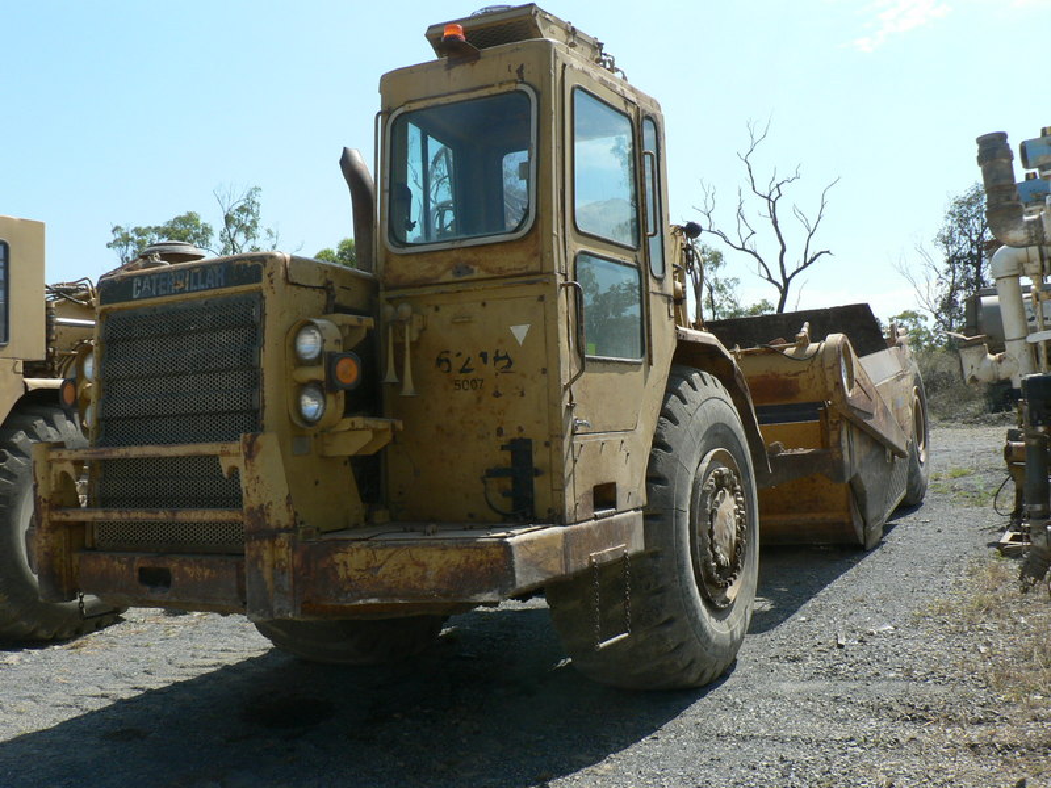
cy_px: 394
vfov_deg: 39.7
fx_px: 1093
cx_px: 526
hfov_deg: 51.4
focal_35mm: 36
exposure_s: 1/400
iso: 80
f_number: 4.5
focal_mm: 6
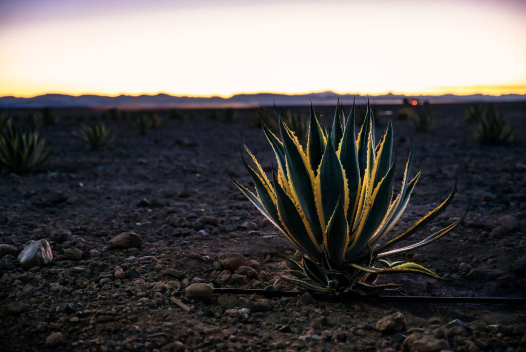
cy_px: 176
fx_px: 731
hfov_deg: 39.6
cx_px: 263
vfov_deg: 27.0
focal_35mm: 50
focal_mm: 50
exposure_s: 1/40
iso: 800
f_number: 2.8
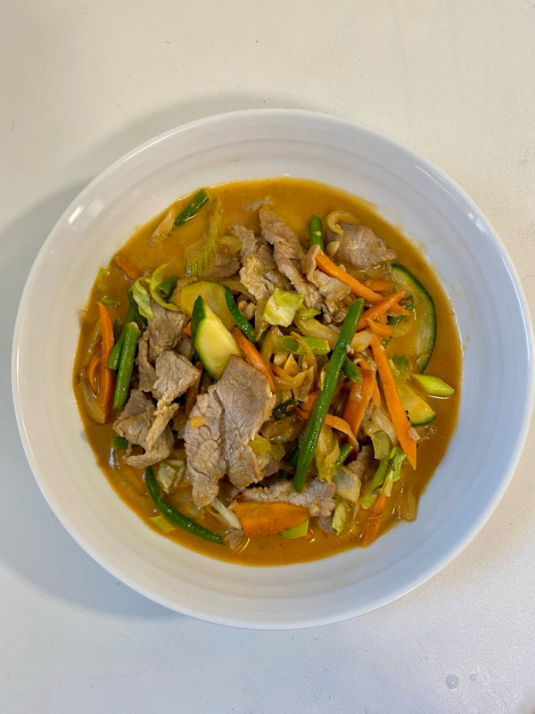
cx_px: 268
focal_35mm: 26
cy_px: 357
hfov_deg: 53.1
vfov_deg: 67.3
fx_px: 536
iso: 160
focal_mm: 4.25
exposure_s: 1/50
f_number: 1.8
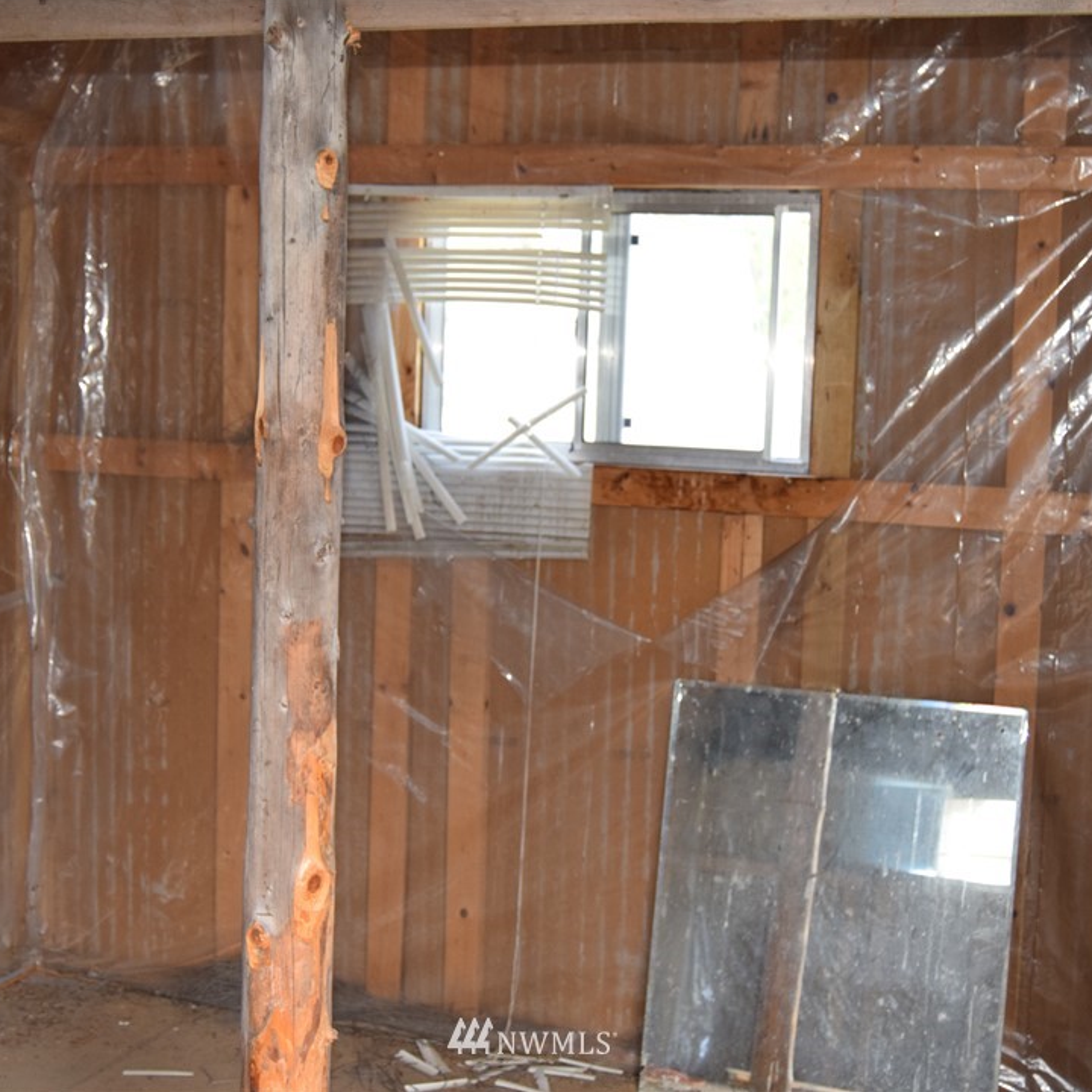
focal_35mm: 50
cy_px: 544
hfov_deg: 34.0
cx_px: 532
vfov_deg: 34.0
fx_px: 1785
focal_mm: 26
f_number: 4.5
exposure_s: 1/80
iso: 800
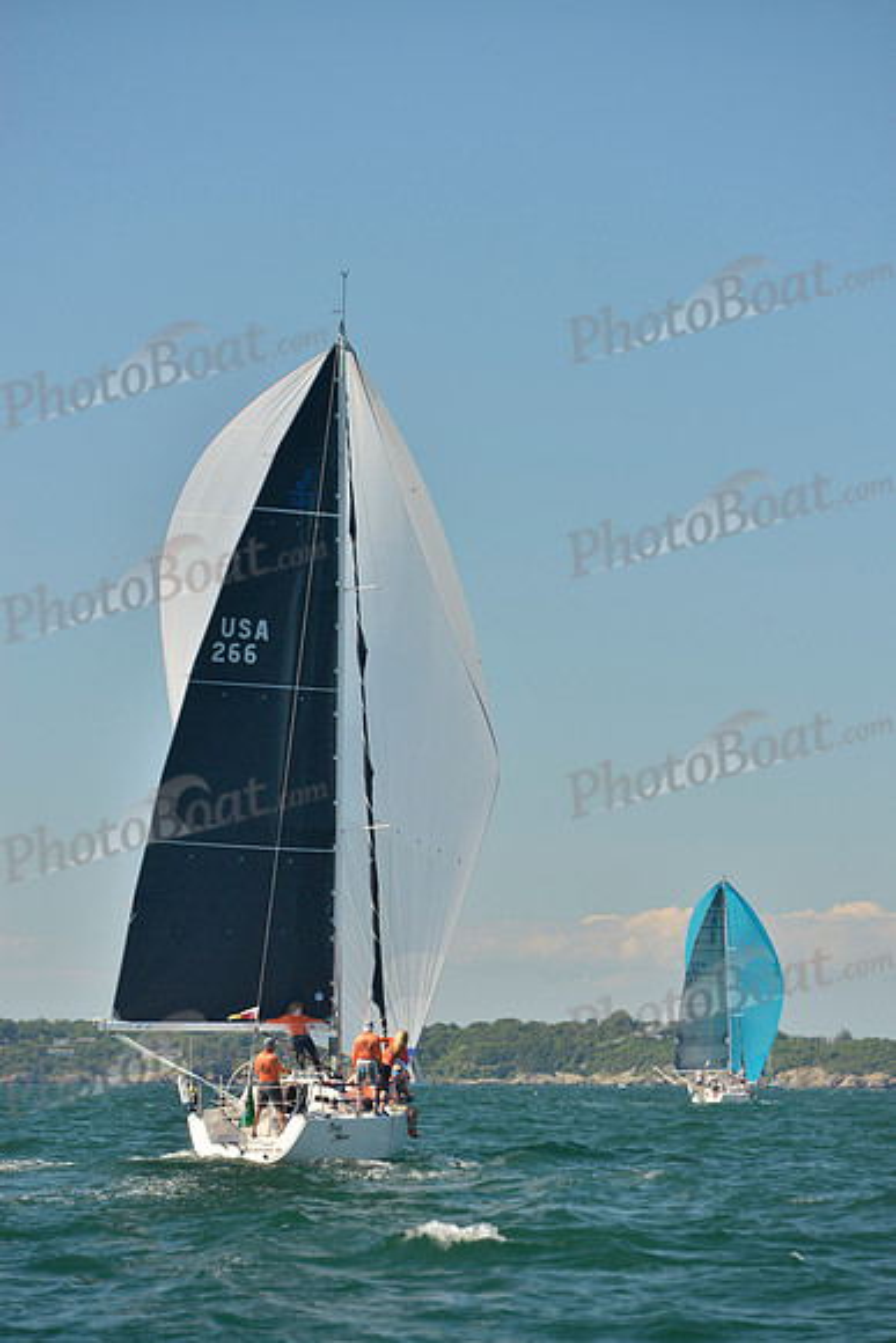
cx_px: 448
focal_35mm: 135
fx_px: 5037
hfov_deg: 10.2
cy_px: 672
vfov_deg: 15.2
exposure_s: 1/1250
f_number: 5
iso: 400
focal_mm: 135
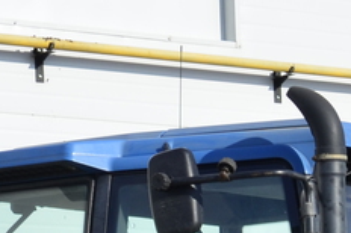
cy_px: 576
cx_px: 440
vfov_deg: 6.1
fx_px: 2093
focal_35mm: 215
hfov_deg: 9.4
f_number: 10
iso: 125
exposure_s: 1/200
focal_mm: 26
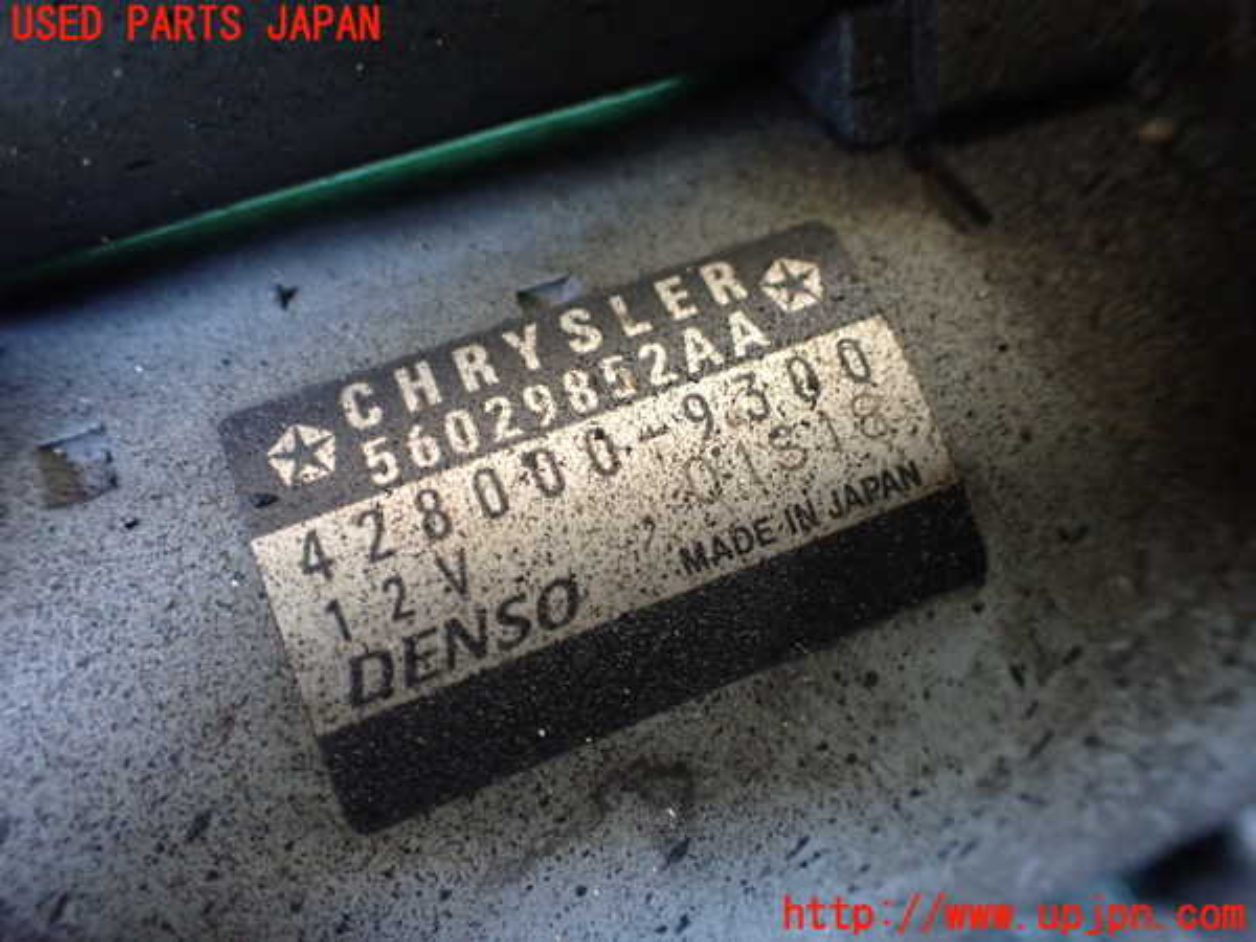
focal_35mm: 30
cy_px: 471
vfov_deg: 46.8
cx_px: 628
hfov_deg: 60.0
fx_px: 1089
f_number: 2.3
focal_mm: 5.4
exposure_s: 1/30
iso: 1000
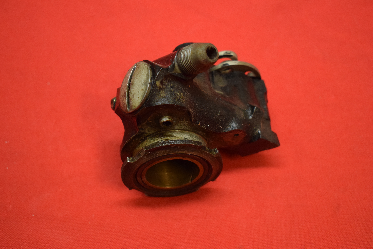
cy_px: 124
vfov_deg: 21.6
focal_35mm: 63
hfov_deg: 31.9
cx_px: 186
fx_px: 653
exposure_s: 1/125
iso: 2000
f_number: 5
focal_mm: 42
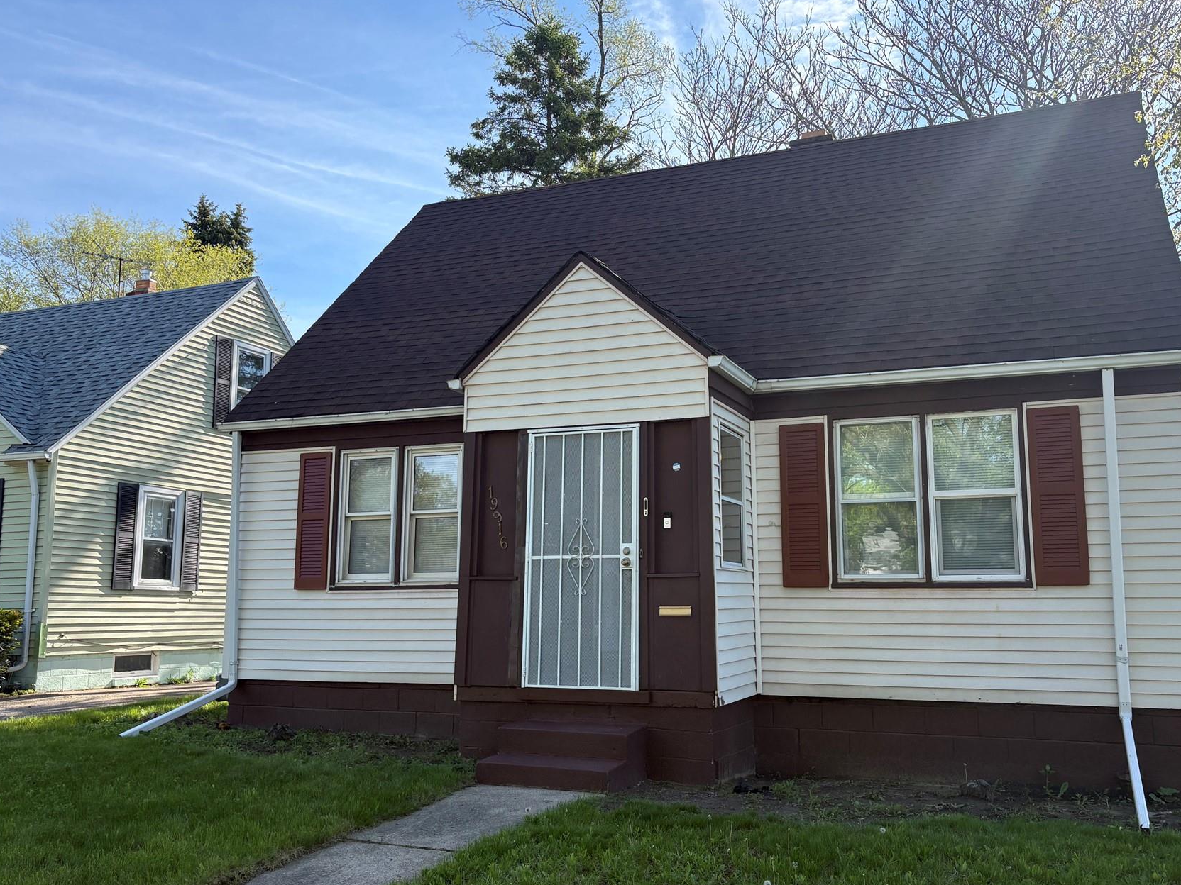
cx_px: 616
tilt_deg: +8.0
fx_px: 1092
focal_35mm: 32
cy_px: 457
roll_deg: +0.1
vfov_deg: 44.2
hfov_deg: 56.8
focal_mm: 5.96
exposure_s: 1/1626
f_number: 1.6
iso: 64
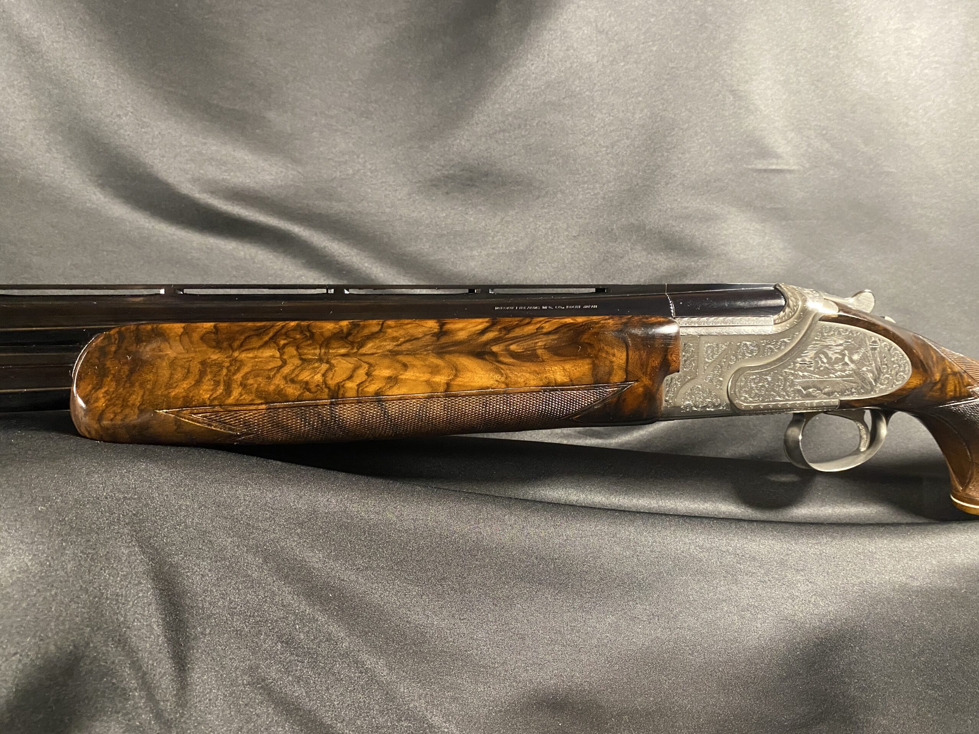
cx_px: 490
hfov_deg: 67.3
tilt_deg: -10.0
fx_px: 735
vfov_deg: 53.1
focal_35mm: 26
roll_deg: -2.2
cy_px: 367
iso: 640
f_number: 1.8
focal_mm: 4.25
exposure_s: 1/40
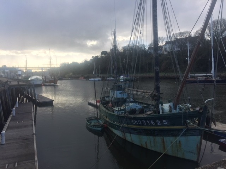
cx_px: 113
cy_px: 84
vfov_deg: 48.2
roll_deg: +1.7
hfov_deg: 61.7
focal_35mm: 29
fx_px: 189
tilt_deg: -2.2
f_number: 2.2
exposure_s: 1/1014
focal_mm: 4.15
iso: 32
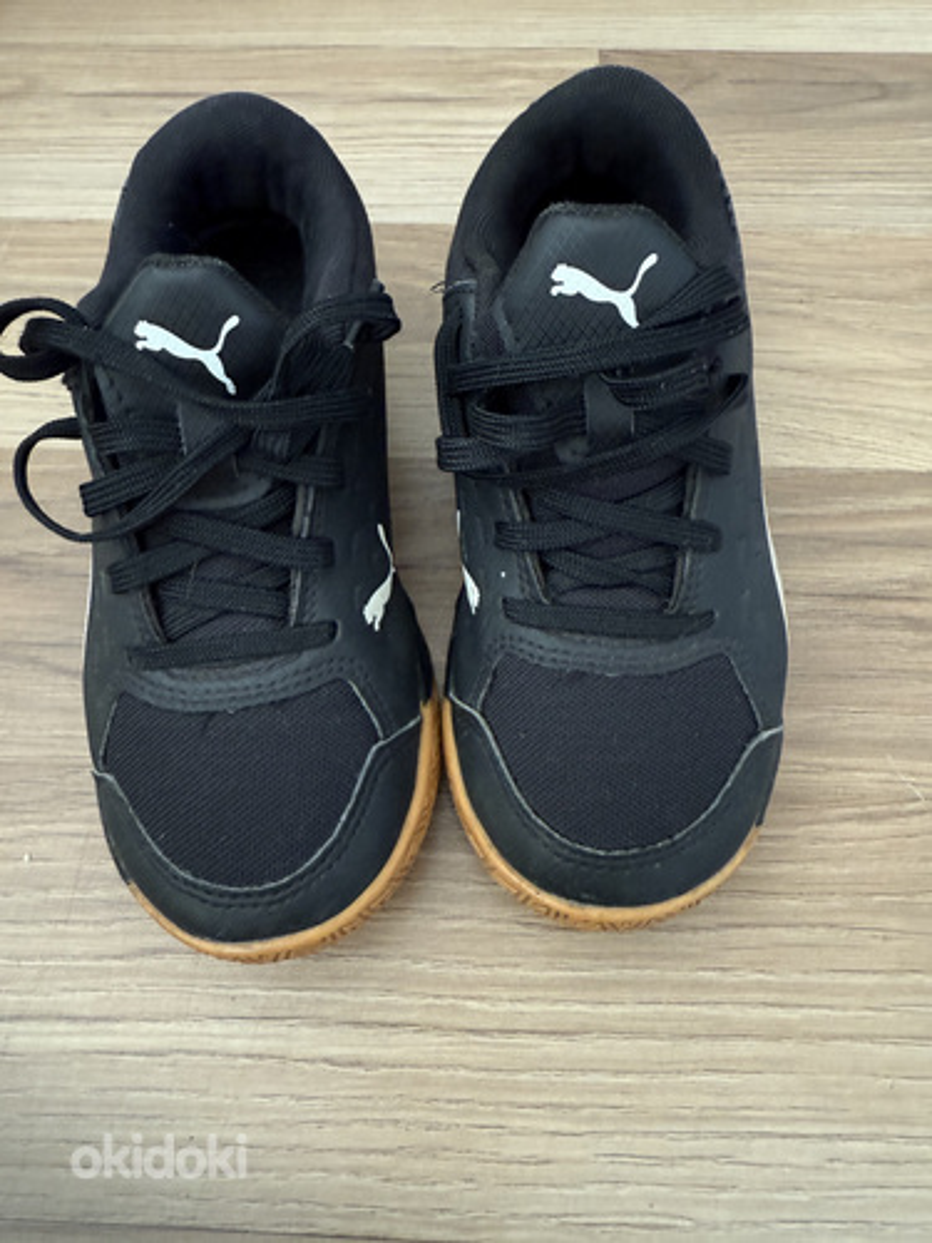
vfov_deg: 71.6
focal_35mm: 24
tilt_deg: -63.2
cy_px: 622
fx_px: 862
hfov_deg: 56.8
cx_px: 466
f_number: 2.2
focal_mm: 2.22
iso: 400
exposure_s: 1/60
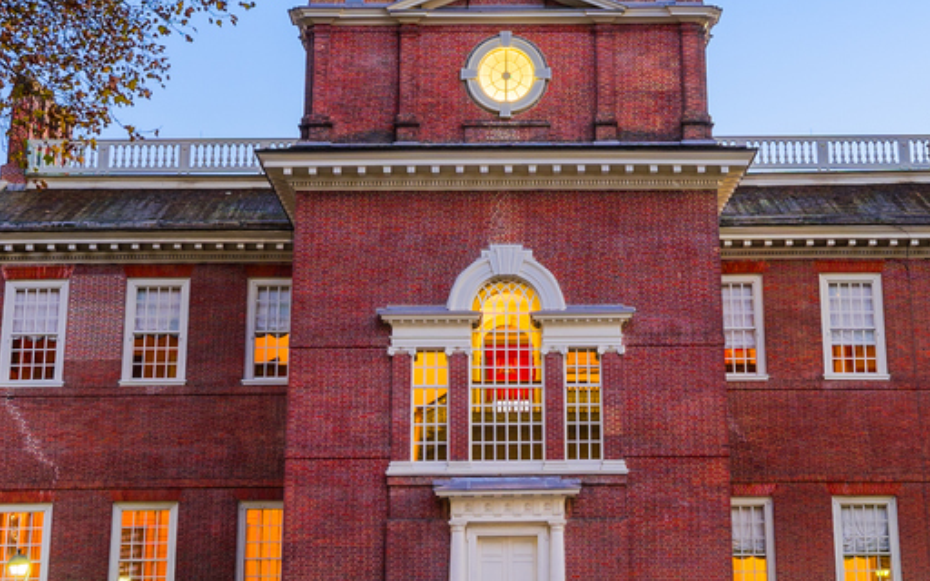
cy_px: -1
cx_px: 509
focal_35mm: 76
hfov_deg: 27.1
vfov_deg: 16.8
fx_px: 1926
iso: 64
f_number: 11
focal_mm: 18
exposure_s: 25
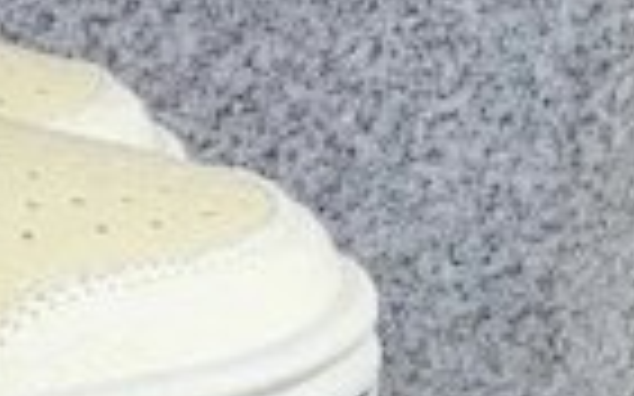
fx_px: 2573
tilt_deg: -20.9
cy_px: 526
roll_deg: +0.0
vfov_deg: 8.7
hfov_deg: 12.5
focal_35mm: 149
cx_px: -598
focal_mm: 3.3
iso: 25
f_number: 2.4
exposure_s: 1/348
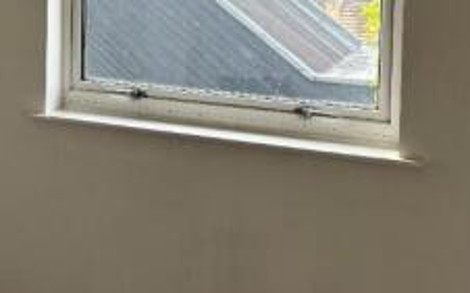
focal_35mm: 71
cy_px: -28
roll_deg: -0.5
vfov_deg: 17.7
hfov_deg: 27.4
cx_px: 7
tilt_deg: -4.5
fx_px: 909
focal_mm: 5.96
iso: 100
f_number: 1.6
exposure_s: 1/121
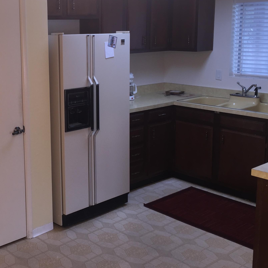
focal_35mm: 48
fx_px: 420
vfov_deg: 35.2
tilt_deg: -9.4
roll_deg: +0.9
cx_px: 58
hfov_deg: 34.4
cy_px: 106
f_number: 2.2
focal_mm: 4.15
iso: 32
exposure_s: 1/30
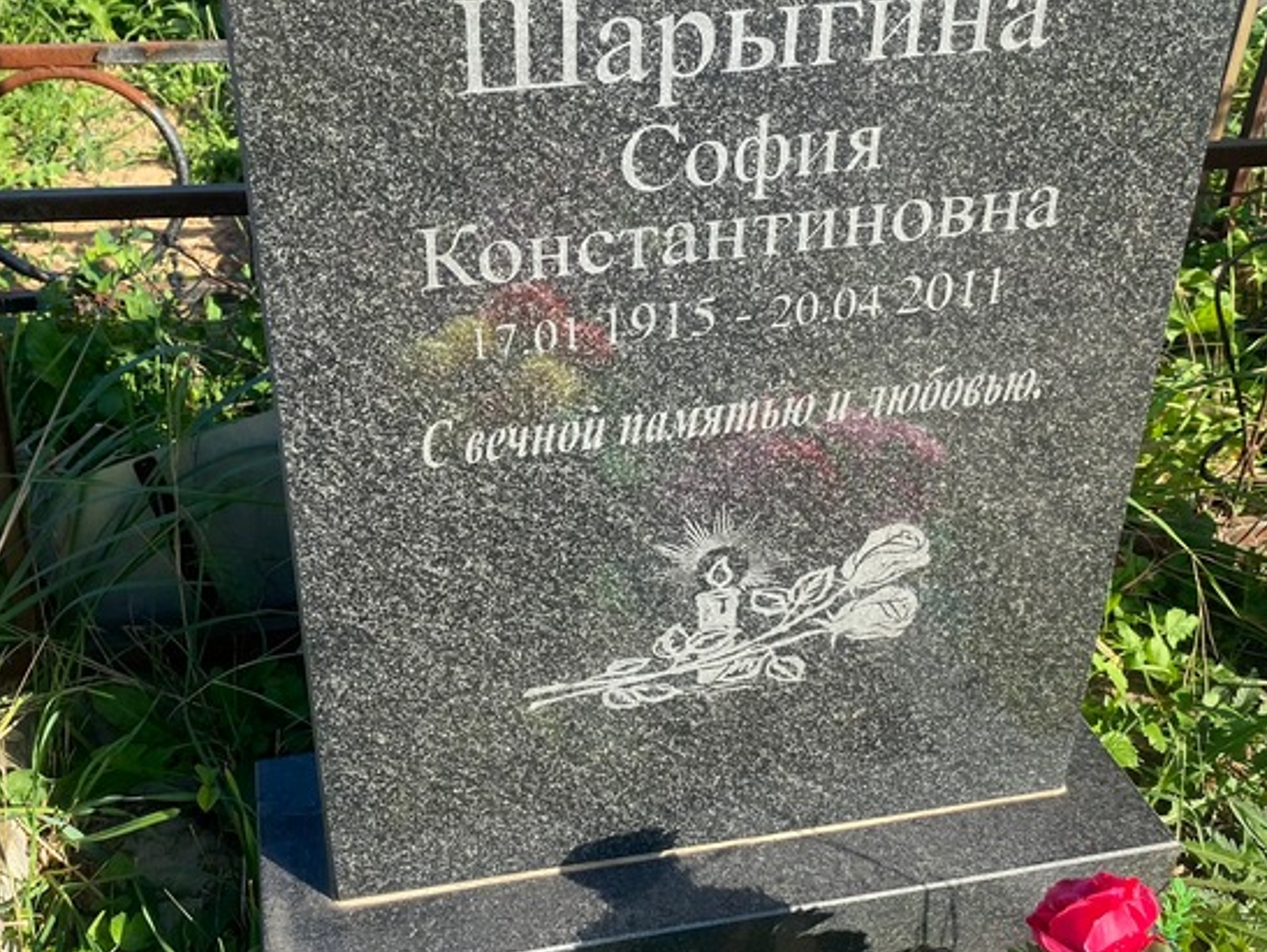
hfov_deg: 48.7
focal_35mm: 38
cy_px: 382
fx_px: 1392
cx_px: 512
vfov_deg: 37.6
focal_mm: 4.25
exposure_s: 1/1218
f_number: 1.8
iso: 32
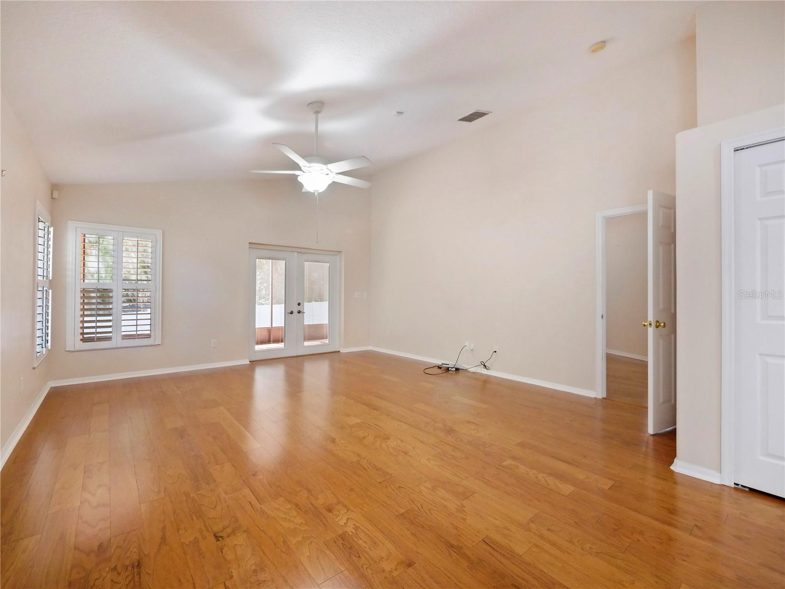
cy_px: 294
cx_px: 392
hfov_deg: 102.1
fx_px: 317
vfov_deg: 85.7
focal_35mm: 14
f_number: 4
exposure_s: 1/60
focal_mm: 7
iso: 3200
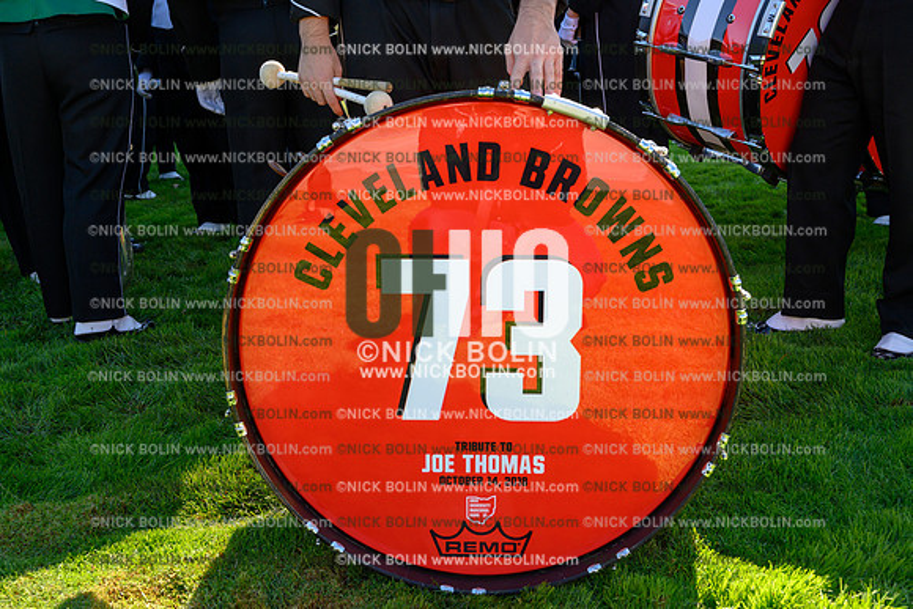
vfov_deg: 37.9
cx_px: 456
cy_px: 304
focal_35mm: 35
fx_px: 888
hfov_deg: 54.4
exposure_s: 1/640
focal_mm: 35
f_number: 8
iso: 800
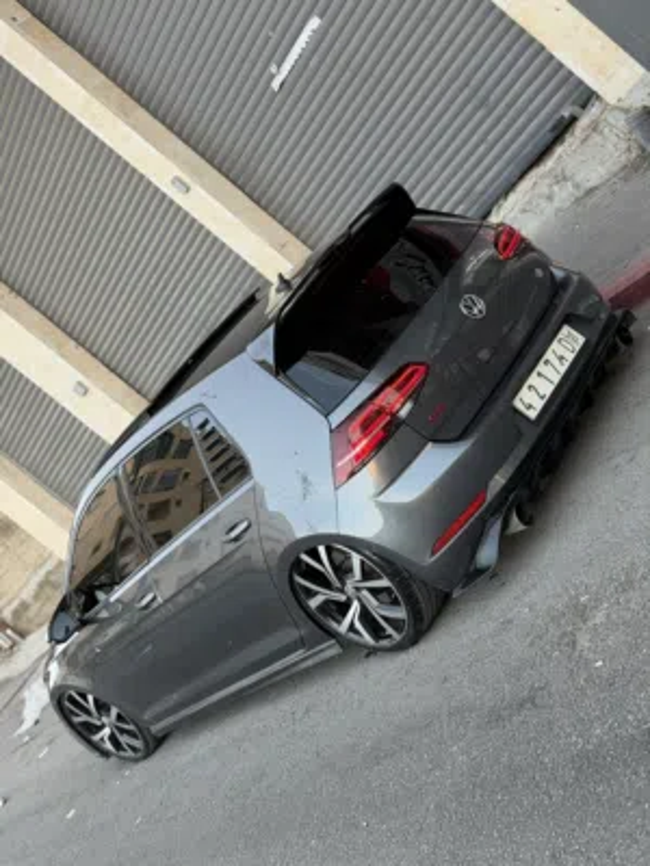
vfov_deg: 39.7
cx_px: 325
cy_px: 433
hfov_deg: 30.3
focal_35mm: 48
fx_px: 1202
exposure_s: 1/103
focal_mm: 6.76
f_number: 1.78
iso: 100
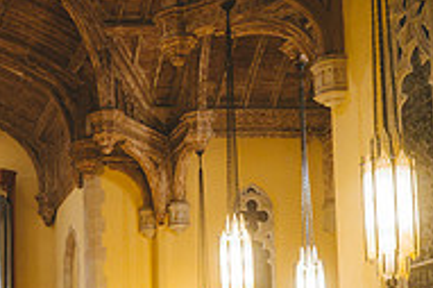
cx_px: -109
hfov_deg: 24.6
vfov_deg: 17.6
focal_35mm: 73
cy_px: 358
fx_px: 877
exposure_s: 1/80
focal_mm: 24
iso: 1250
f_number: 2.8
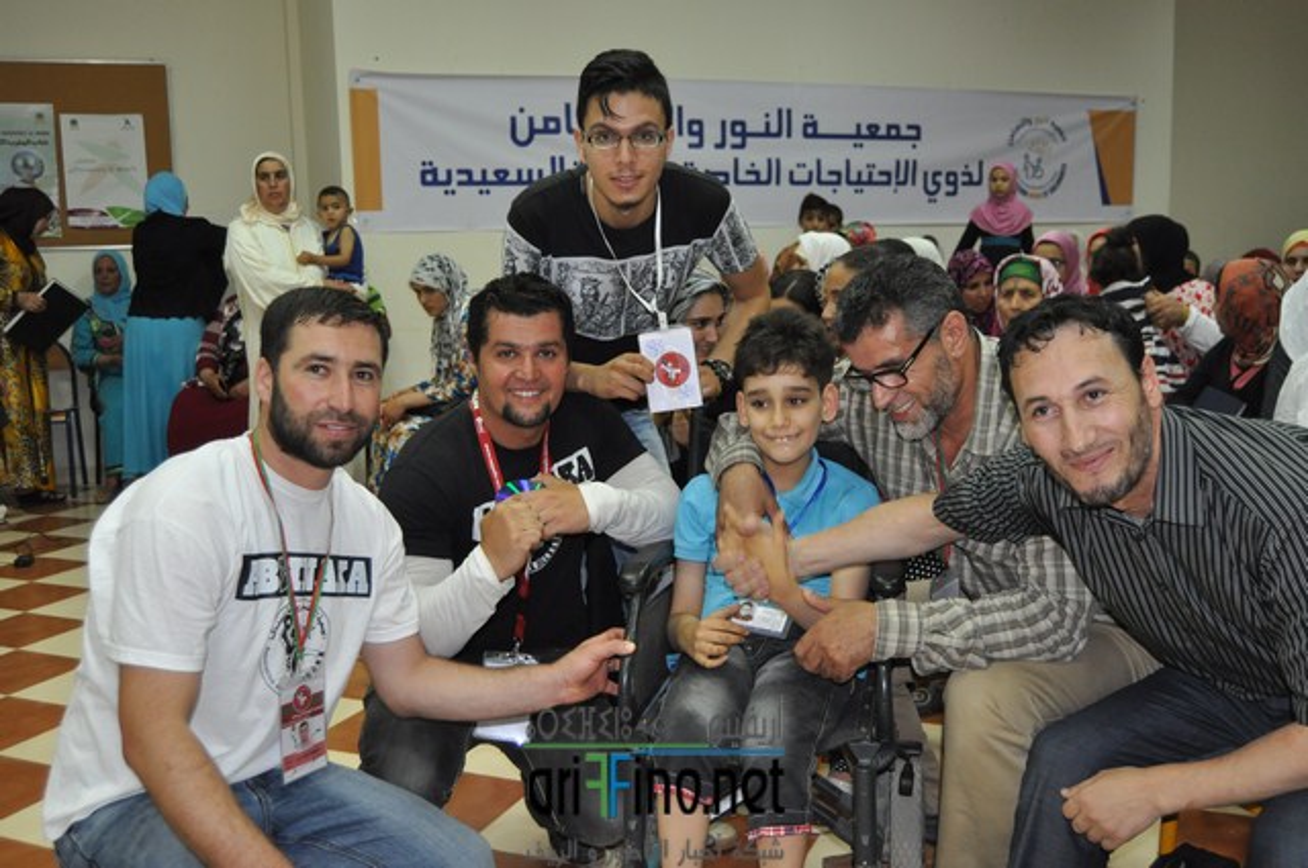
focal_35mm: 36
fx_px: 1306
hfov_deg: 53.2
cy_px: 434
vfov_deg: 36.8
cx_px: 654
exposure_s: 1/60
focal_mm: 24
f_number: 3.8
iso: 800
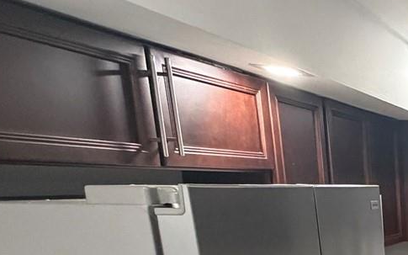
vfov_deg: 23.7
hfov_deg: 27.4
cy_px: 316
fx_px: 545
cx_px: 621
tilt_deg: -14.3
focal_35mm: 49
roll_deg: -1.6
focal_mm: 2.22
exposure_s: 1/60
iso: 400
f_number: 2.2
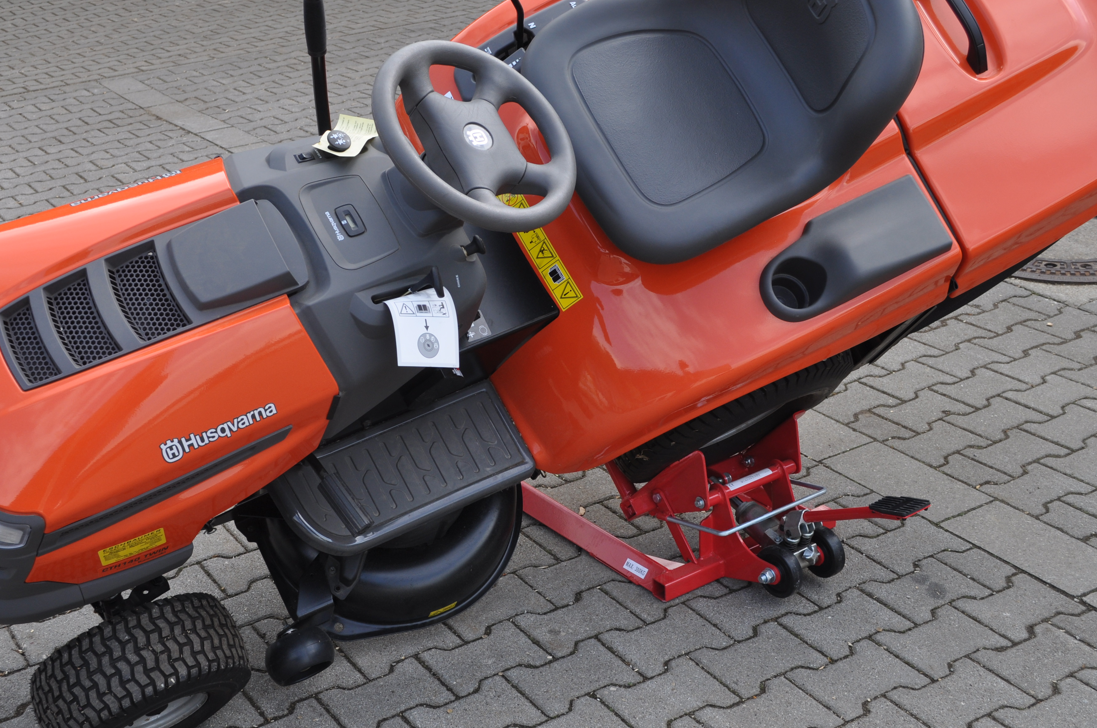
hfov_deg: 41.1
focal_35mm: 48
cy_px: 385
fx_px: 1461
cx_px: 467
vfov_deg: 28.0
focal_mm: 26
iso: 200
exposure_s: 1/180
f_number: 6.7
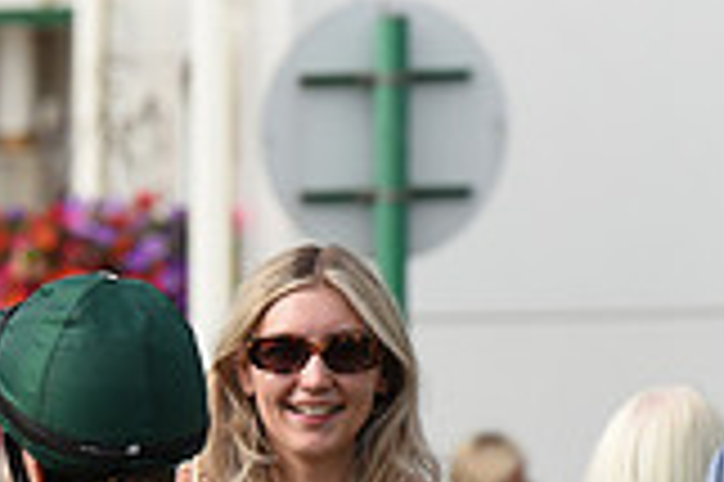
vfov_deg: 1.9
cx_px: -288
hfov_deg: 2.9
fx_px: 14485
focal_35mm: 721
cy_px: 867
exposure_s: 1/1600
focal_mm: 200
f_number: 5.6
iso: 400
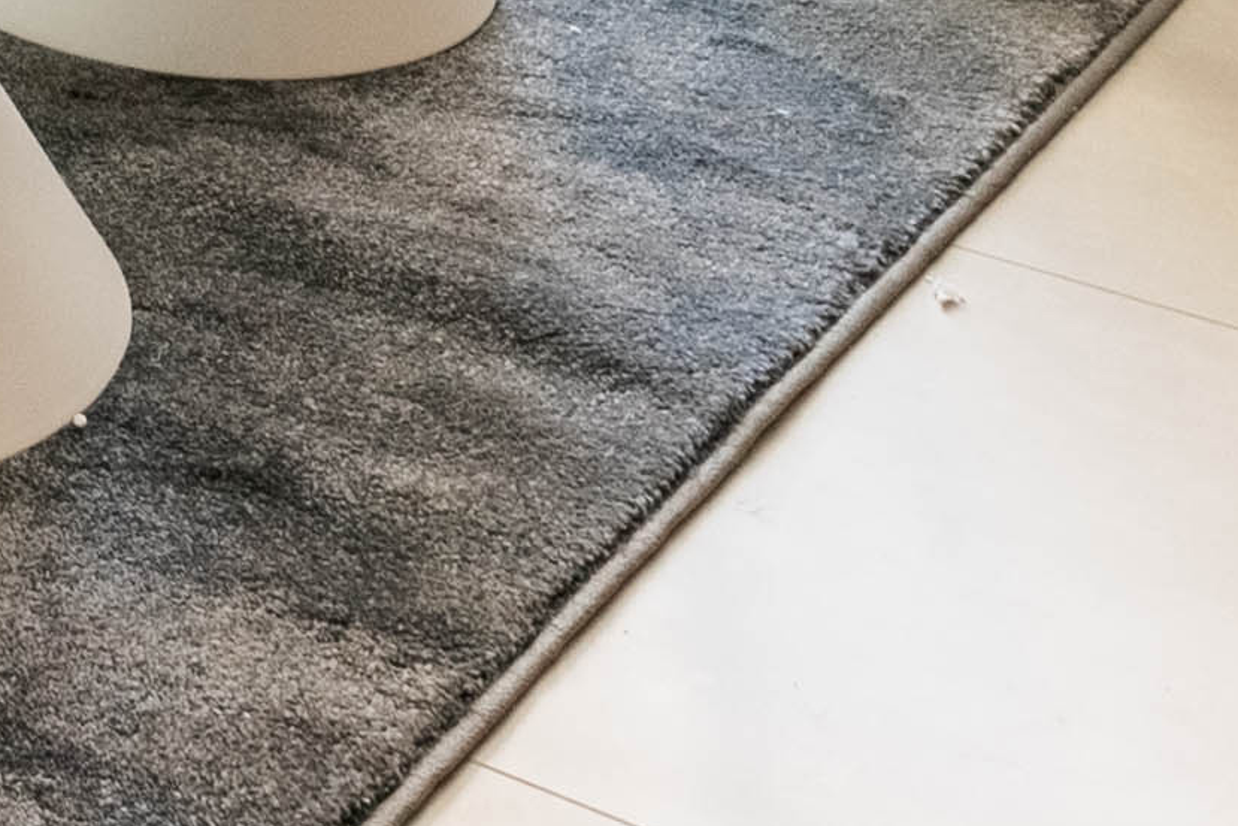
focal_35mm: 116
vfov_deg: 9.5
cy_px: -1595
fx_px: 3990
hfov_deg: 15.6
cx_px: -862
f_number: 8
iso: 100
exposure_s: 1/60
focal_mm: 16
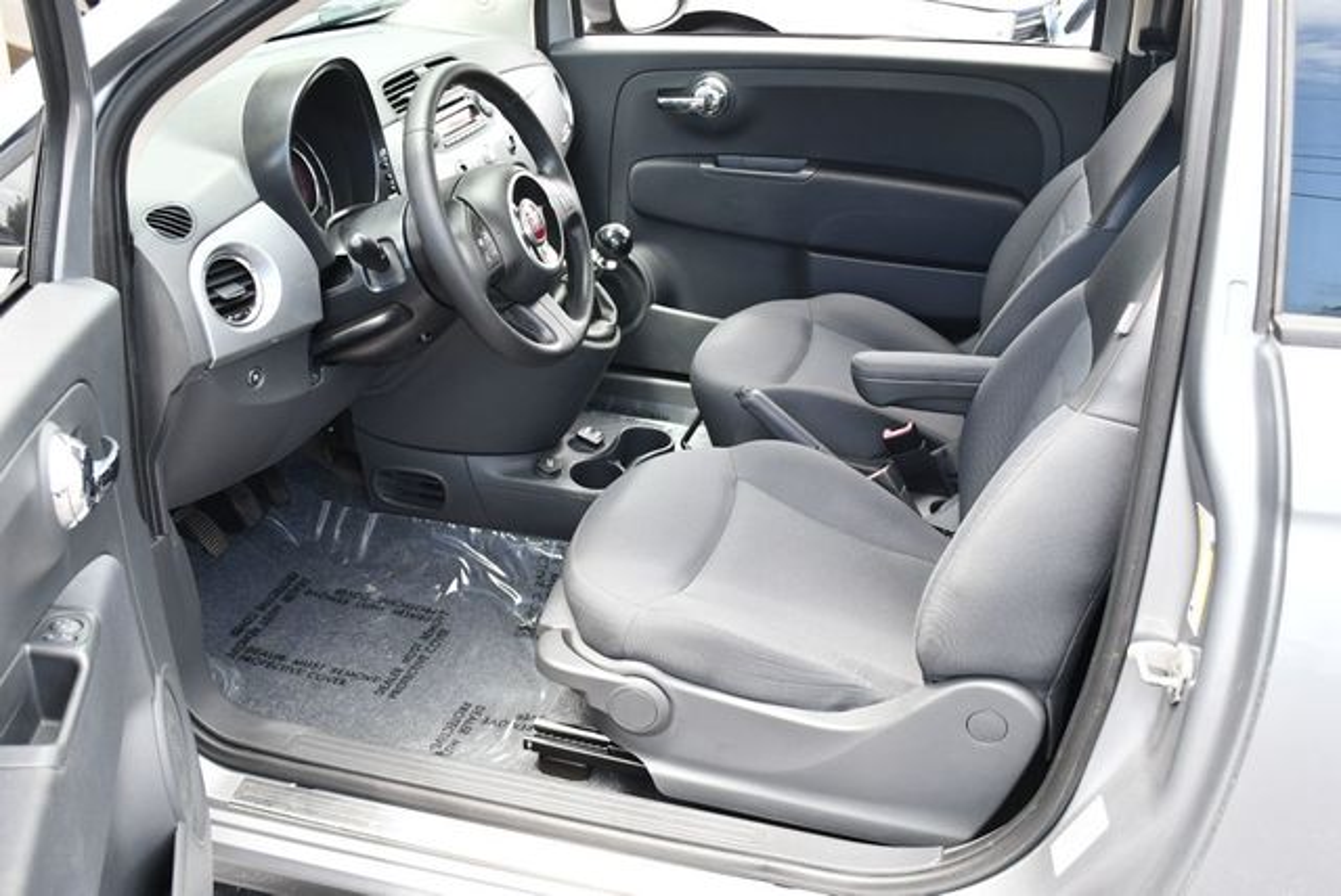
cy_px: 448
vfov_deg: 36.9
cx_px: 670
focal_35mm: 36
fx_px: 1342
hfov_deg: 53.1
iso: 400
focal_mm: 18
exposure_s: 1/250
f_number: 3.5
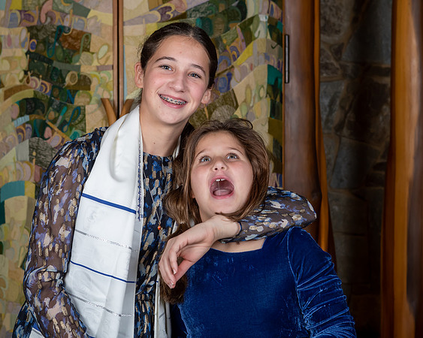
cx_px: 212
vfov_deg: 15.4
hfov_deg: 19.2
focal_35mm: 100
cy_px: 169
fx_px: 1248
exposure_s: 1/250
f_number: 7.1
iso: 400
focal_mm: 55
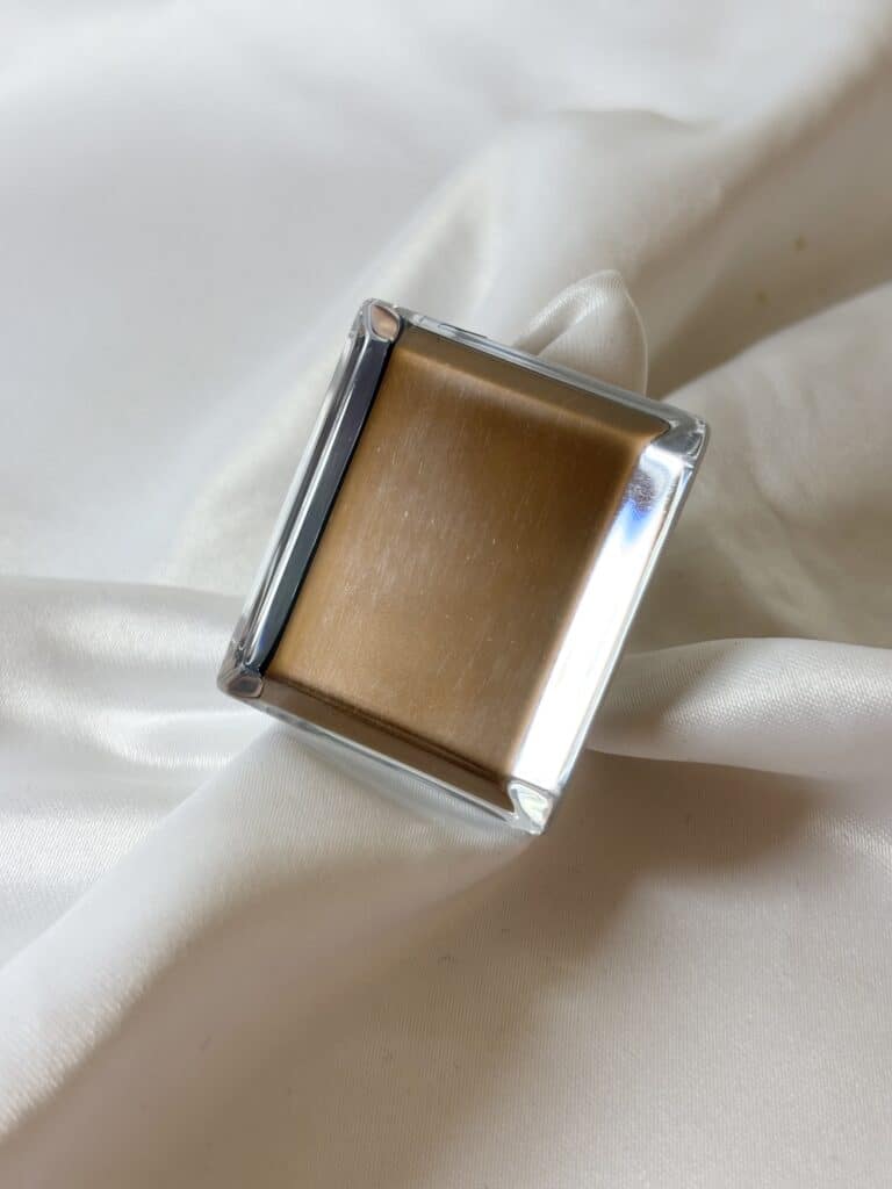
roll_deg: +2.2
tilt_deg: -40.5
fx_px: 1787
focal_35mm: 52
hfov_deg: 28.0
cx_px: 446
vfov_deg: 36.8
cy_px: 594
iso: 25
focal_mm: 5.96
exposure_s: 1/147
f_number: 1.6
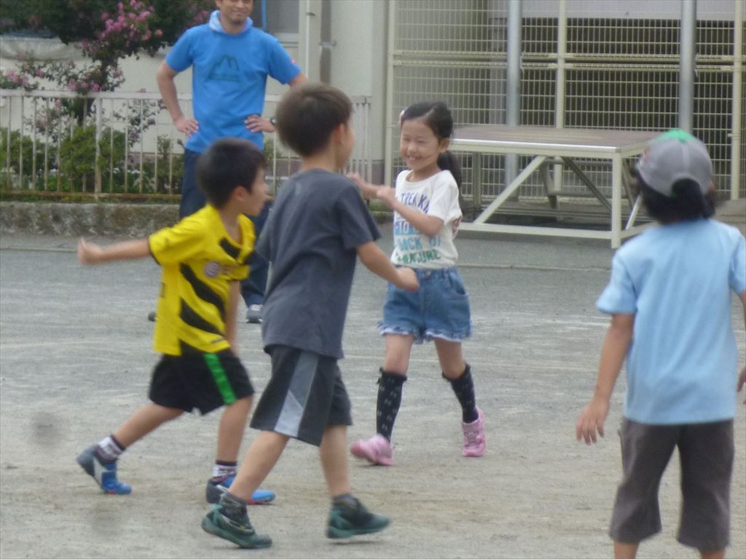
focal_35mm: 229
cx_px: 373
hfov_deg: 8.6
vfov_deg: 6.5
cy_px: 280
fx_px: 4935
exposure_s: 1/125
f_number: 5.9
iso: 200
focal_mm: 22.5
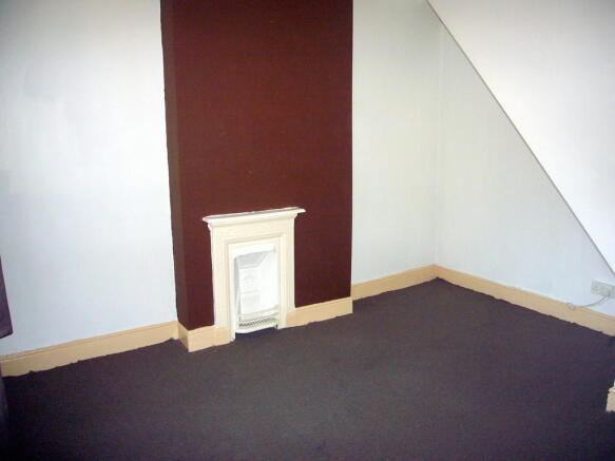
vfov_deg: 49.7
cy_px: 230
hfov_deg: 63.5
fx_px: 497
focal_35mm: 28
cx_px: 308
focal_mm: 4.6
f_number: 2.8
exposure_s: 1/30
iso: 160
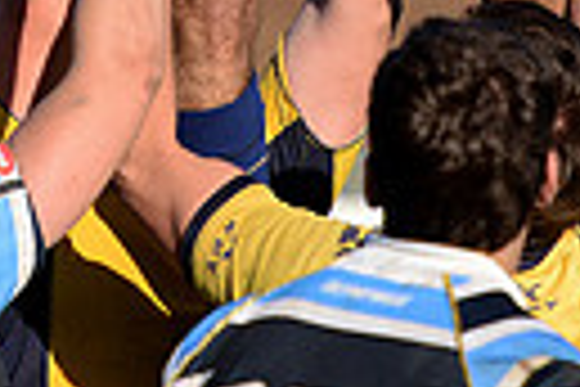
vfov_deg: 1.5
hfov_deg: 2.2
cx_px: 99
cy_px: -394
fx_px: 15192
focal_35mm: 943
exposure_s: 1/1600
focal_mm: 210
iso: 400
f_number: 4
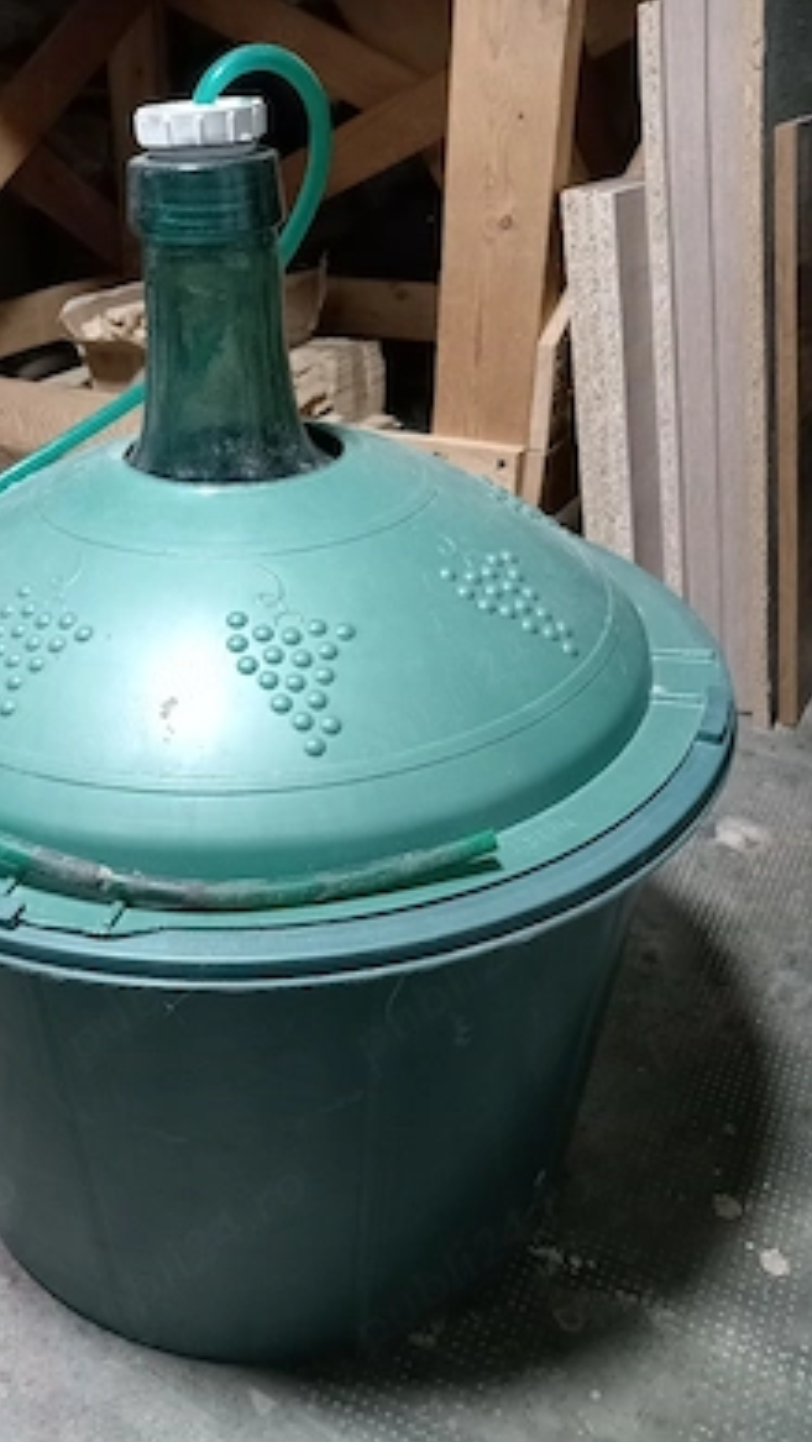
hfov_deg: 40.9
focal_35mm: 28
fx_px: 1071
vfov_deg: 67.9
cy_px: 727
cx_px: 260
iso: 866
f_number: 1.8
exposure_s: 1/20
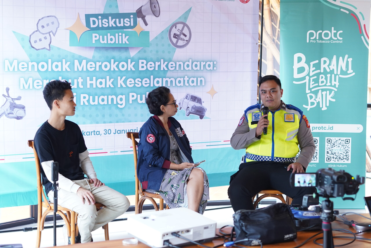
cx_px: 186
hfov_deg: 27.0
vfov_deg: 18.2
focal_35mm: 75
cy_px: 124
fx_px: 773
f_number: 3.5
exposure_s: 1/100
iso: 1000
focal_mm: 50
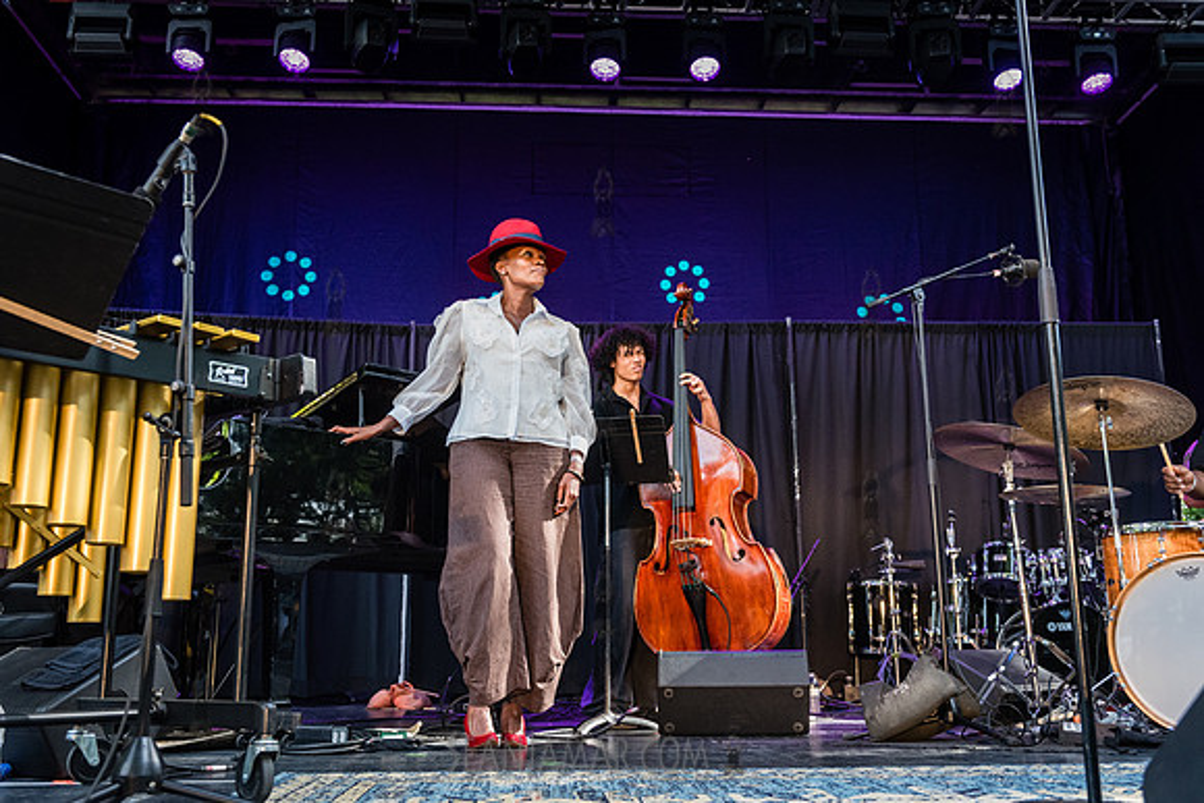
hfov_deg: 58.3
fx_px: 1079
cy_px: 402
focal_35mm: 32
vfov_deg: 40.8
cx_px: 602
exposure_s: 1/800
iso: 2500
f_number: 4
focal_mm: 32
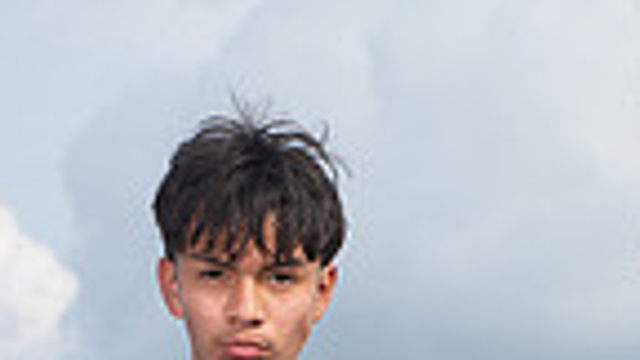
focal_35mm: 157
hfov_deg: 13.7
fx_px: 2664
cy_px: 893
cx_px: 258
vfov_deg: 7.2
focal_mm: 48
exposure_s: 1/400
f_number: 7.1
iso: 100
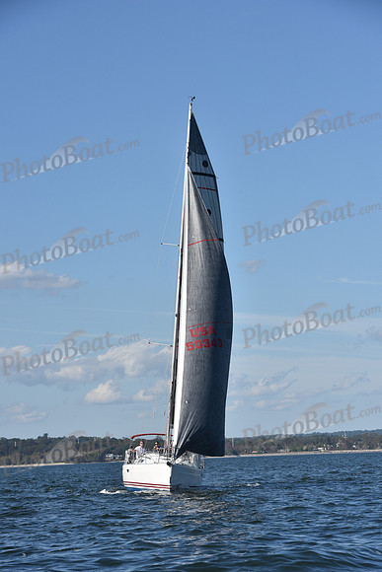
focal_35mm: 125
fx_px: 1988
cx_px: 191
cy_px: 286
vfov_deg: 16.4
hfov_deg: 11.0
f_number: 10
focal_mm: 125
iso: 320
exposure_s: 1/1250
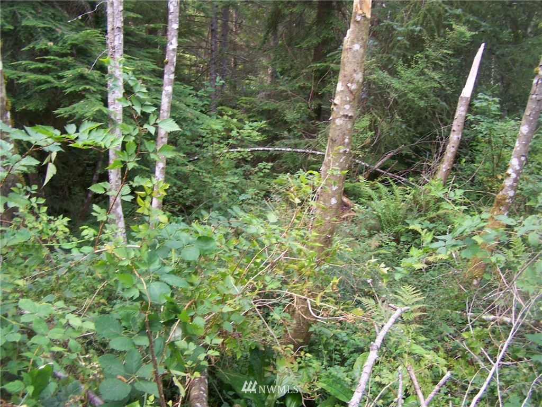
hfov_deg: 49.0
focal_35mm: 38
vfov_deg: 37.7
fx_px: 595
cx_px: 271
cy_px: 204
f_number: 2.8
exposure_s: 1/50
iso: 125
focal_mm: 6.3
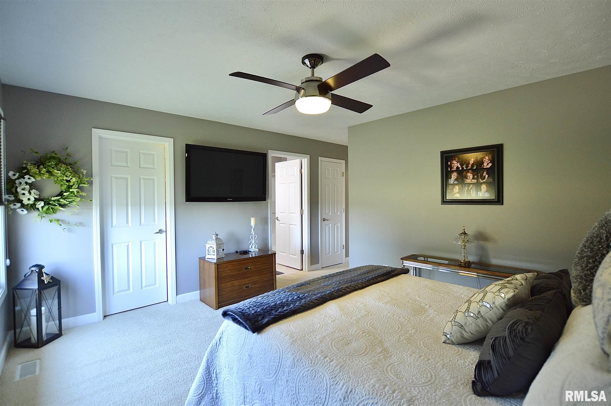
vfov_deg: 77.2
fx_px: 254
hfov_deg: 100.4
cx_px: 306
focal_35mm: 15
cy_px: 203
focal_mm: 10
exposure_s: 1/60
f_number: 3.5
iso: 500
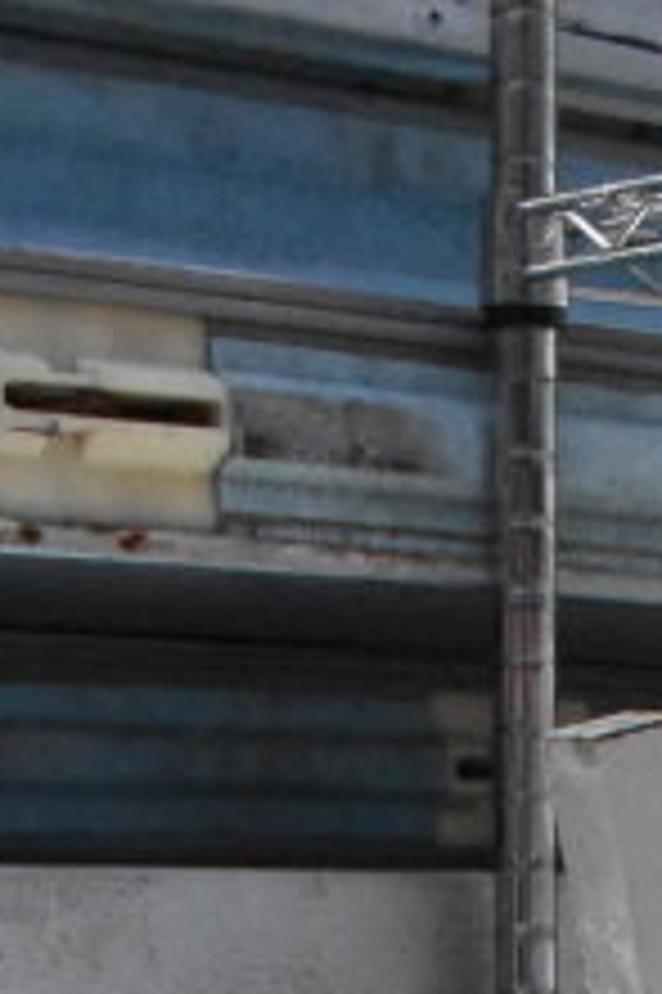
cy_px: 2004
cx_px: 766
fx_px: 3094
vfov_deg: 14.9
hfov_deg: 12.0
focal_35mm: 112
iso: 6400
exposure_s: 1/2000
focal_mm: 18
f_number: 22
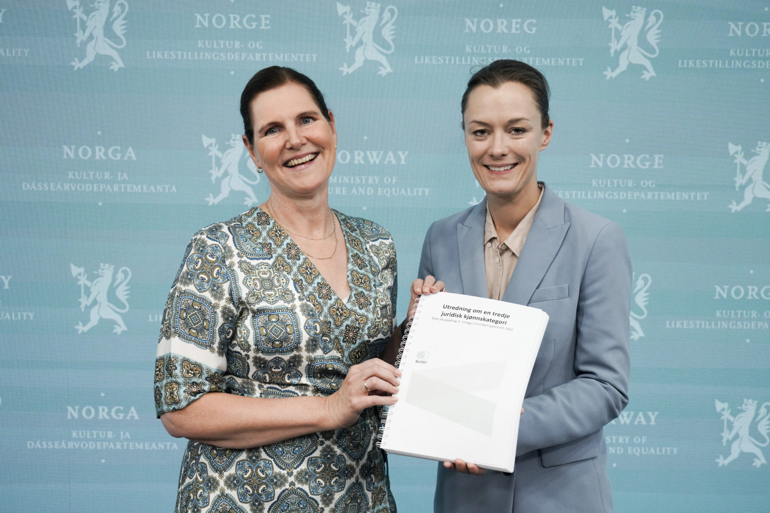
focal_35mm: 46
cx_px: 385
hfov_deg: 42.7
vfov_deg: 29.2
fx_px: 984
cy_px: 256
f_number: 4.5
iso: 2000
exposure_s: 1/250
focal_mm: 46
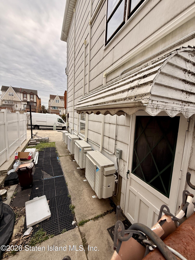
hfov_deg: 85.7
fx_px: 105
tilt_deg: -5.3
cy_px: 130
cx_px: 98
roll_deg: -3.3
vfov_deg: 102.1
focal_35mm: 14
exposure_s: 1/540
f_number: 2.2
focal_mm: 2.22
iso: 50
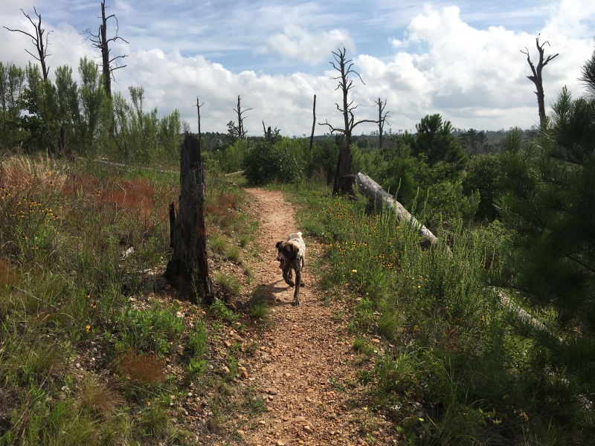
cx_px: 298
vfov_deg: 48.2
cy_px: 223
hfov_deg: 61.7
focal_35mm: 29
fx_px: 498
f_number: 2.2
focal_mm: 4.15
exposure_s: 1/3077
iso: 25
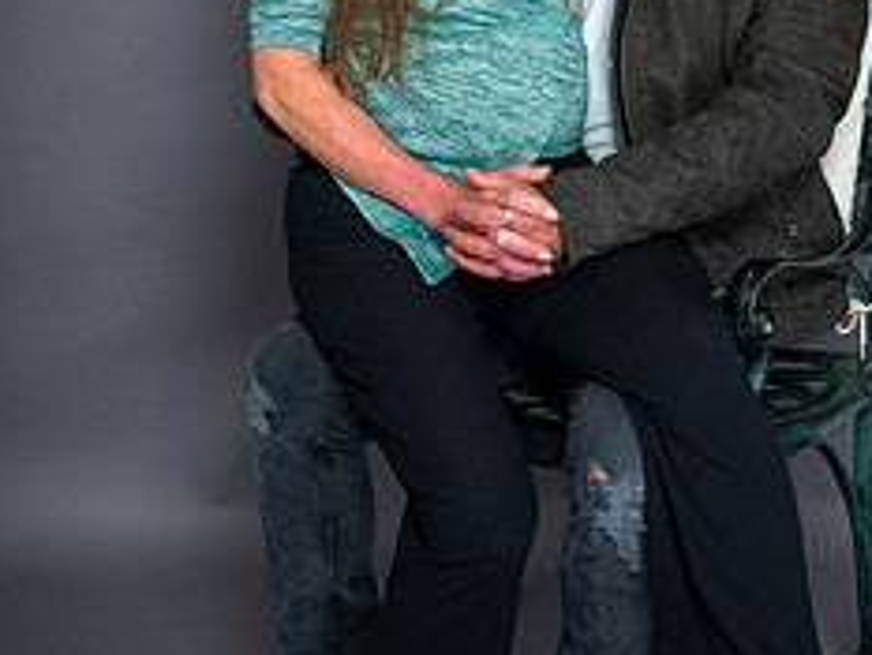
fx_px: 1966
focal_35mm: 78
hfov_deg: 24.9
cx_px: 548
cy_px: 251
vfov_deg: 18.9
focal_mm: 42
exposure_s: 1/100
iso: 200
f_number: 5.6
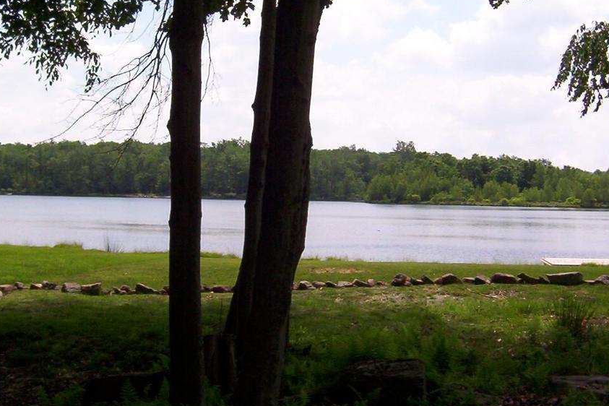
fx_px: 964
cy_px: 157
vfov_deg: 23.7
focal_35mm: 57
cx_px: 233
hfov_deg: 34.9
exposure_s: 1/692
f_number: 5.24
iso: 100
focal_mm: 5.54
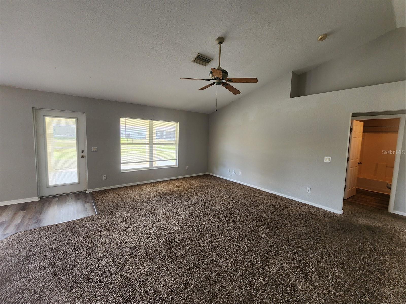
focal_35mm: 13
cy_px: 152
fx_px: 152
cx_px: 203
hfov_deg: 106.2
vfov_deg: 89.9
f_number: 2.2
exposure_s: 1/60
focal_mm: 2.2
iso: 160
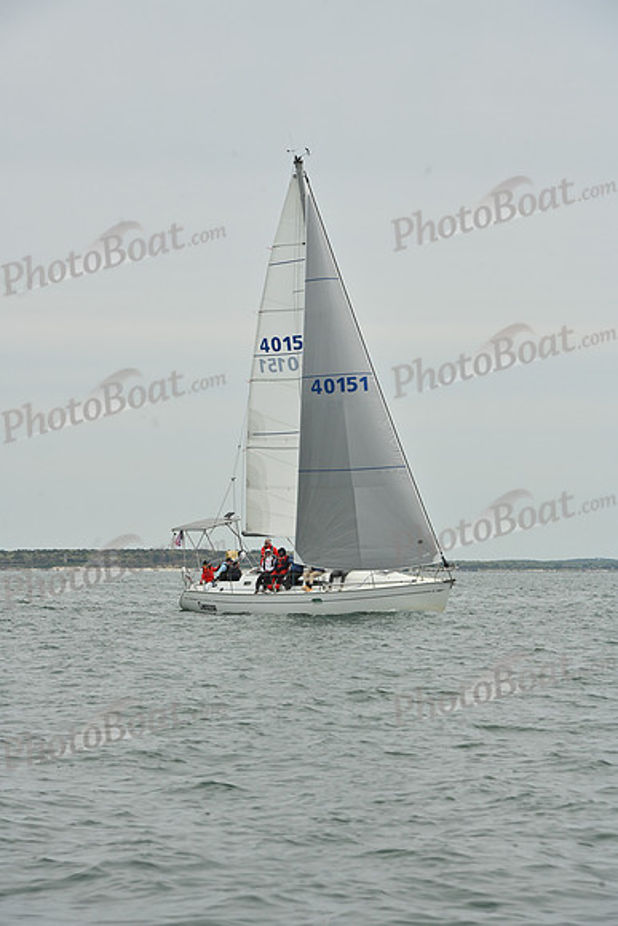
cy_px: 463
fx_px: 3860
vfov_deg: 13.7
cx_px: 309
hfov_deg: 9.2
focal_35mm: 150
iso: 320
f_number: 10
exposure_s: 1/1000
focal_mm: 150
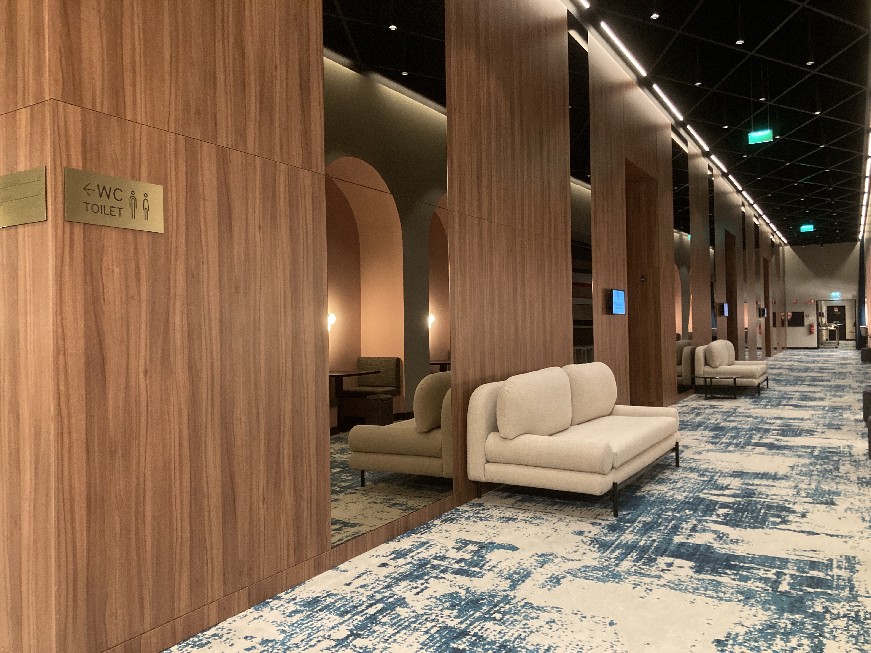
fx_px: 705
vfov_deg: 49.7
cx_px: 436
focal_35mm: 28
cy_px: 326
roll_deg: +0.8
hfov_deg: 63.4
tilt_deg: +1.6
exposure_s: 1/30
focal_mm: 3.99
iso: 500
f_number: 1.8
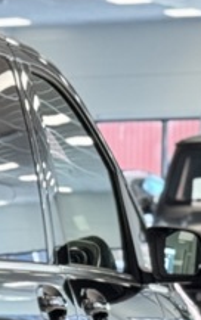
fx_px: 2458
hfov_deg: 4.5
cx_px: -420
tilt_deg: -4.9
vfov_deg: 7.4
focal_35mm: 281
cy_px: 417
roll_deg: +0.8
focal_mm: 6.76
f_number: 1.78
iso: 125
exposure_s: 1/100
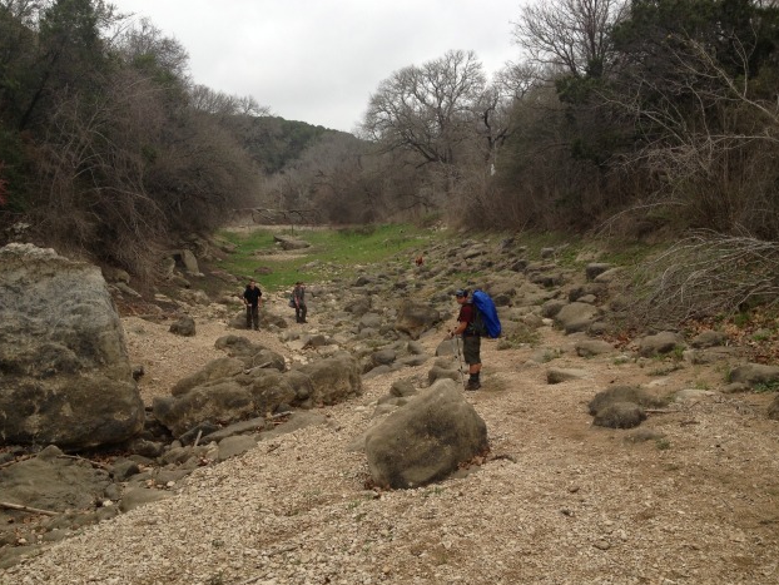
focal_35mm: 36
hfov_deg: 51.3
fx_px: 810
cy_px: 299
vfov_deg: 39.7
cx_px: 395
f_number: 2.4
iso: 50
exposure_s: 1/305
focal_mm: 4.28
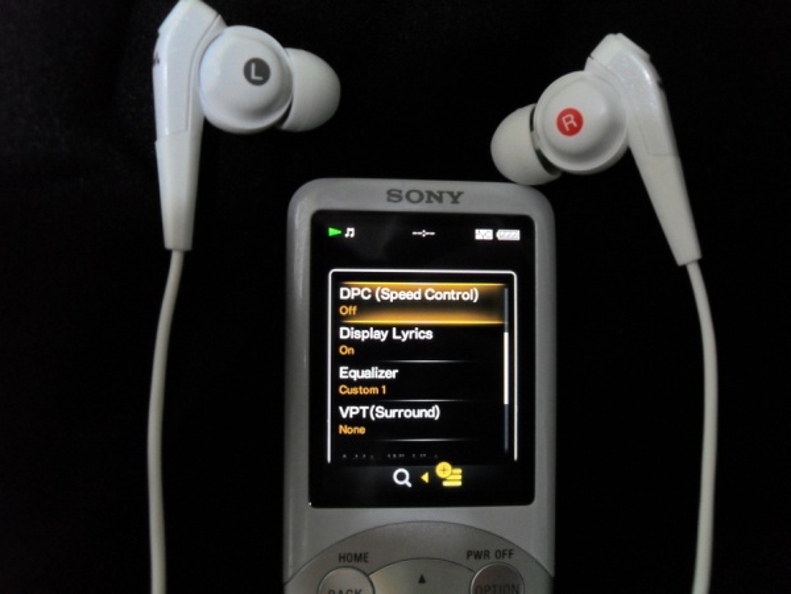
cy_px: 297
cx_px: 396
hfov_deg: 52.6
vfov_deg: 40.7
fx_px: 800
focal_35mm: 35
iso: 400
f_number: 2.8
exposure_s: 1/15
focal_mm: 6.2
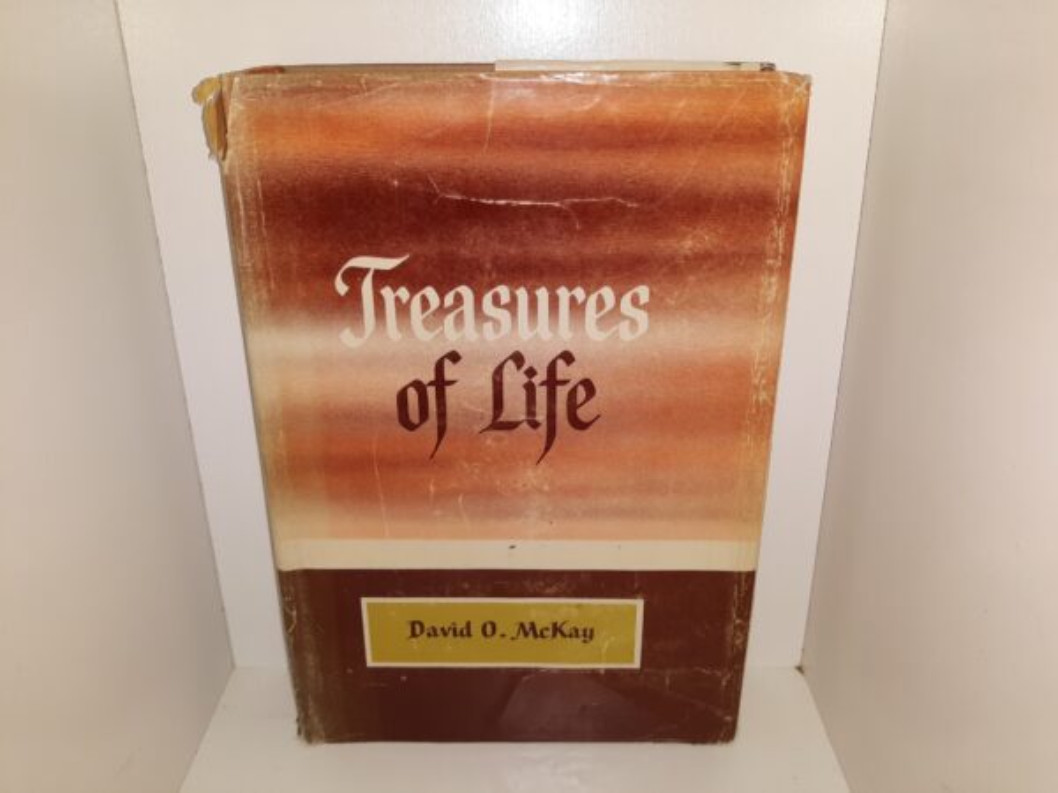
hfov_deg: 63.4
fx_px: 856
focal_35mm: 28
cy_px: 396
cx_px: 529
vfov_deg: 49.7
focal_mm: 3.7
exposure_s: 1/158
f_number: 1.7
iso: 40
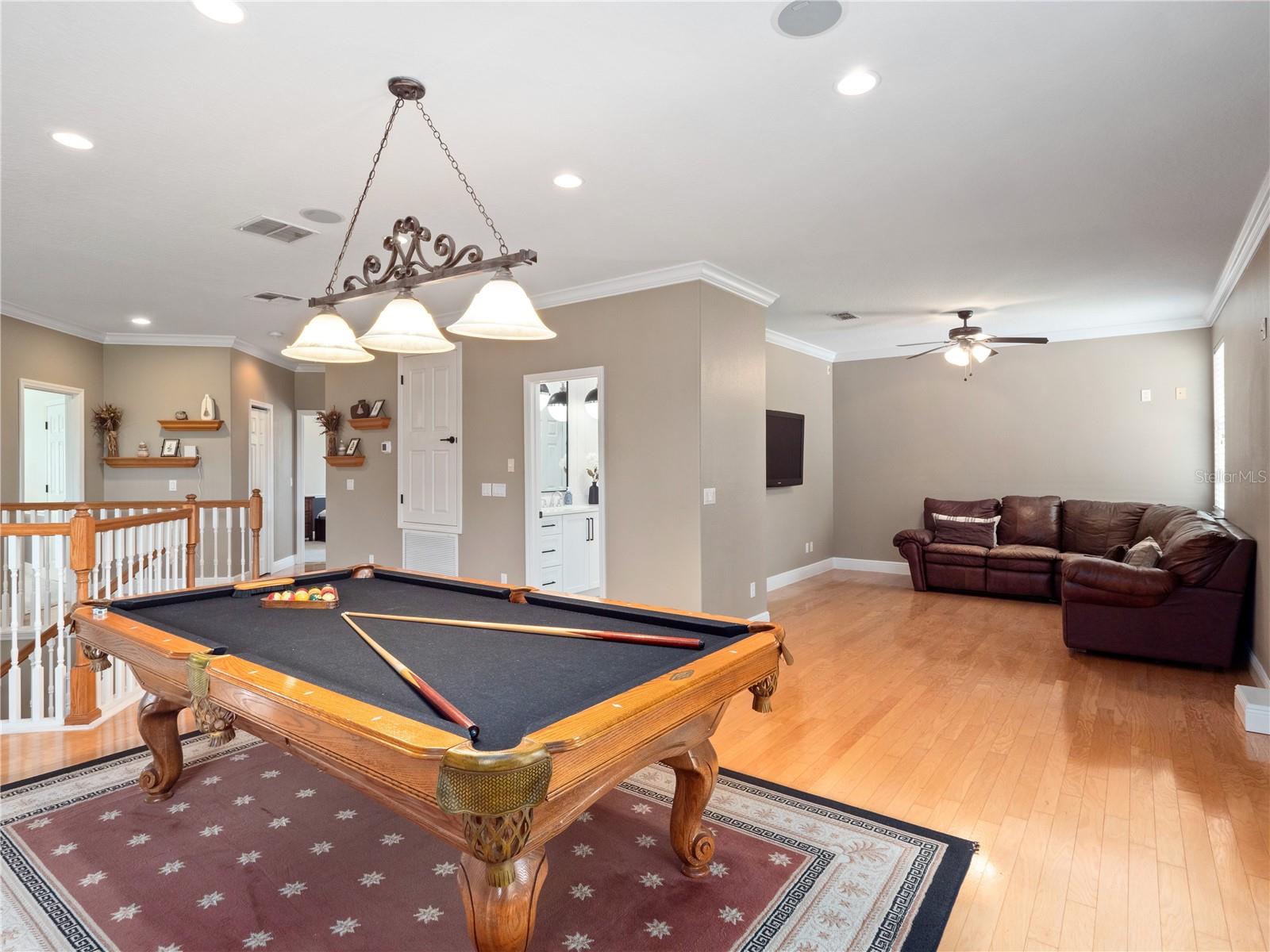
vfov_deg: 71.6
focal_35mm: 18
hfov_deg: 87.8
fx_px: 660
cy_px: 476
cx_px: 635
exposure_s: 1/3
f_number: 8
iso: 320
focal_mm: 9
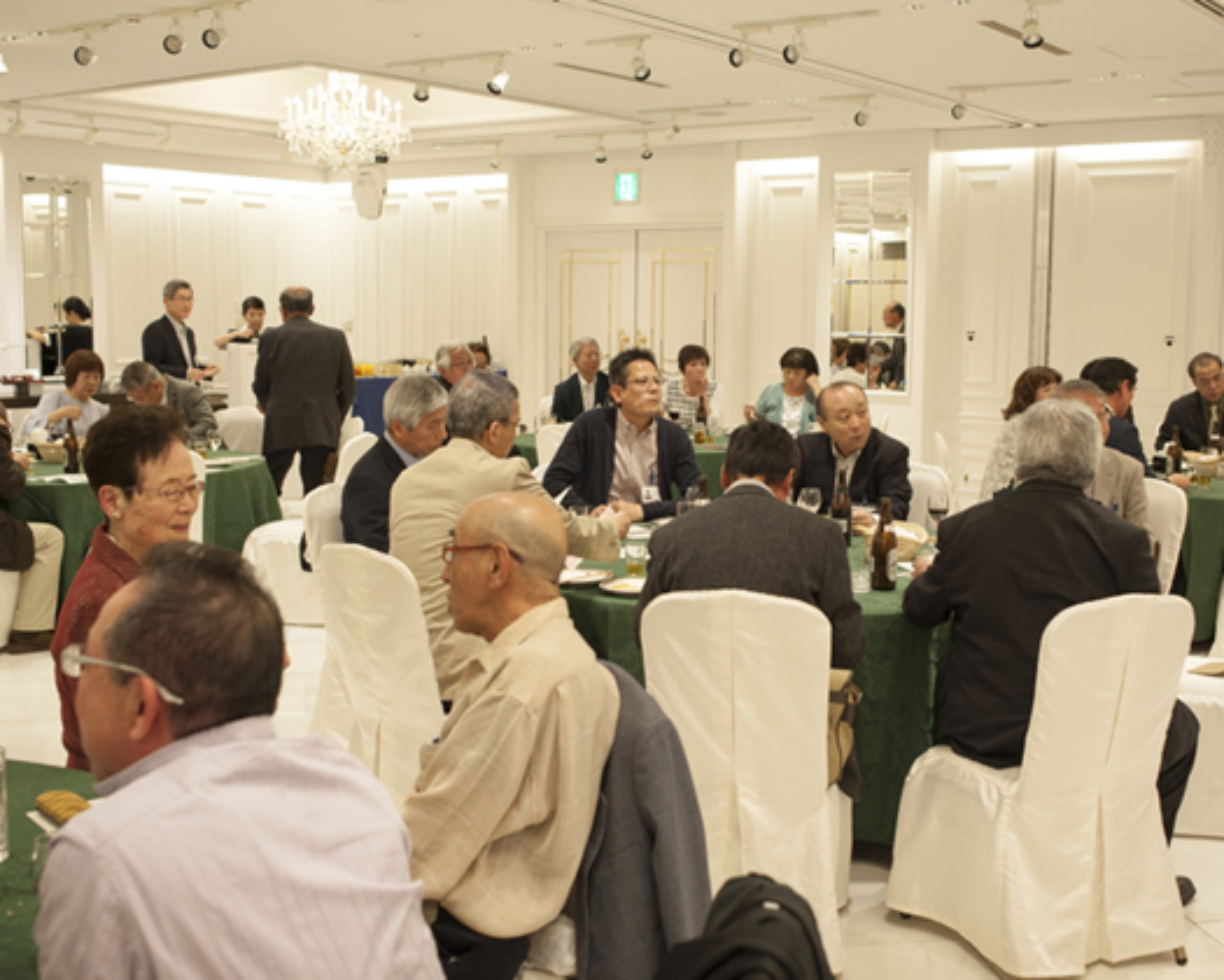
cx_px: 657
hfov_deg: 45.8
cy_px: 490
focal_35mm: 40
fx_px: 1449
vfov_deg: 37.3
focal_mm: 35
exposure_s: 1/100
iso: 900
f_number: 5.6
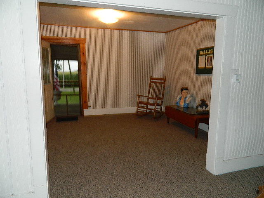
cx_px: 132
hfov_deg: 69.4
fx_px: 191
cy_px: 99
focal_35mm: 25
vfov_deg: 54.9
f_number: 3.1
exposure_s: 1/30
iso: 200
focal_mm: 4.5
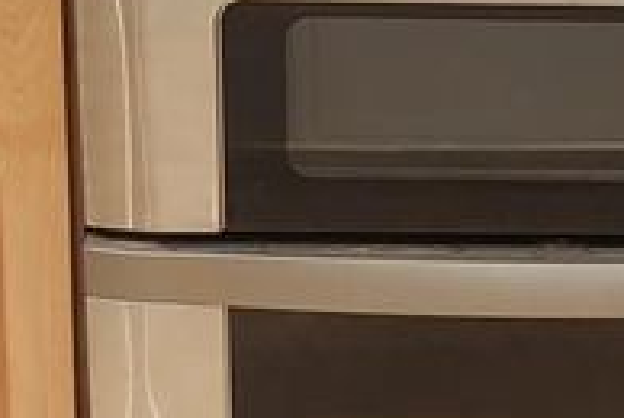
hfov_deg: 22.0
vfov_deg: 15.4
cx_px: 614
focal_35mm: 89
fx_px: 1545
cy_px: 161
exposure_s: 1/24
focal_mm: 4.2
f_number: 1.7
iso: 160
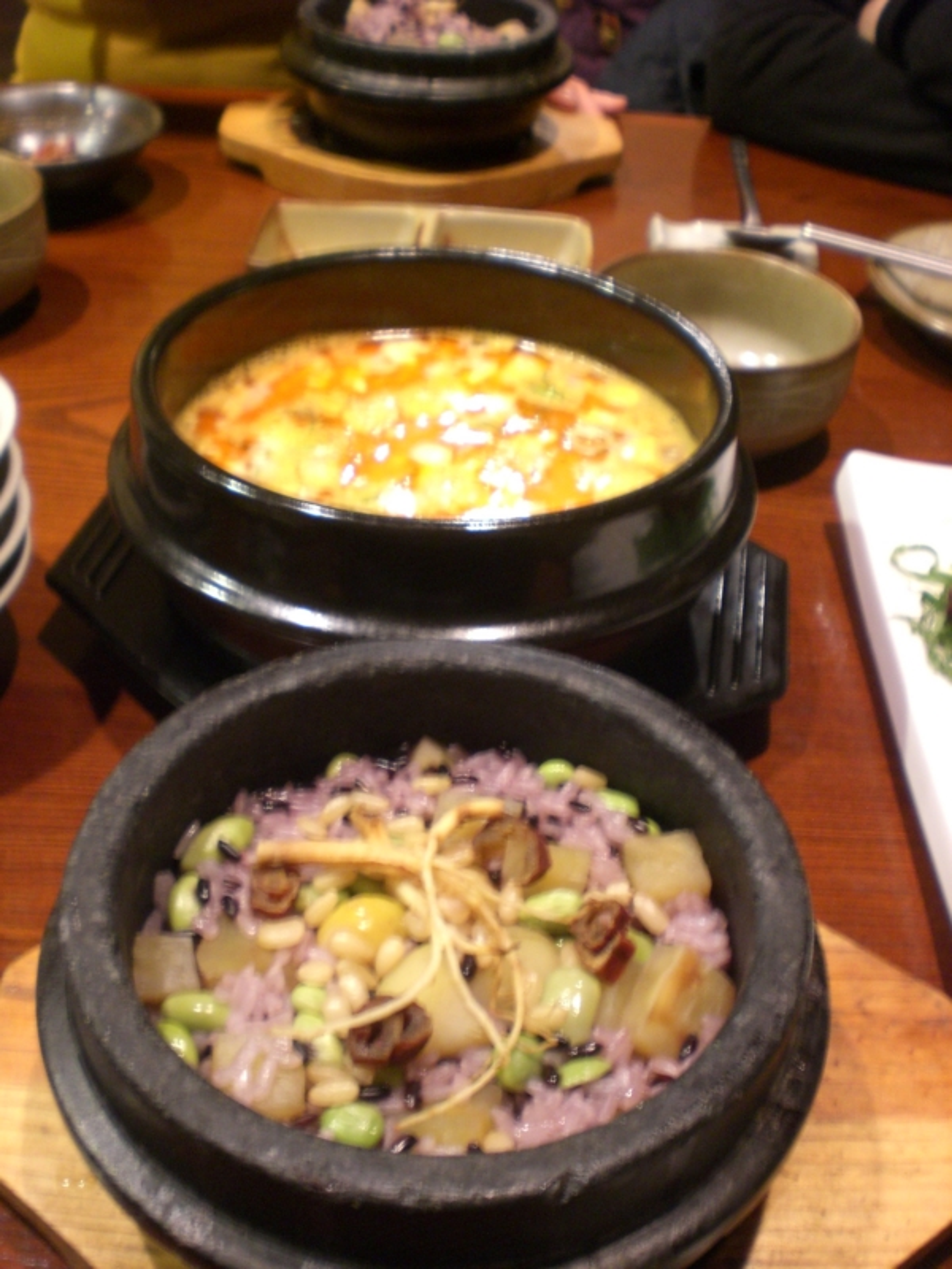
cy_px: 634
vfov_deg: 49.0
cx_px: 476
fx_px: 1393
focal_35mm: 38
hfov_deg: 37.7
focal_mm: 6.3
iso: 200
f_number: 3.1
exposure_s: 1/4
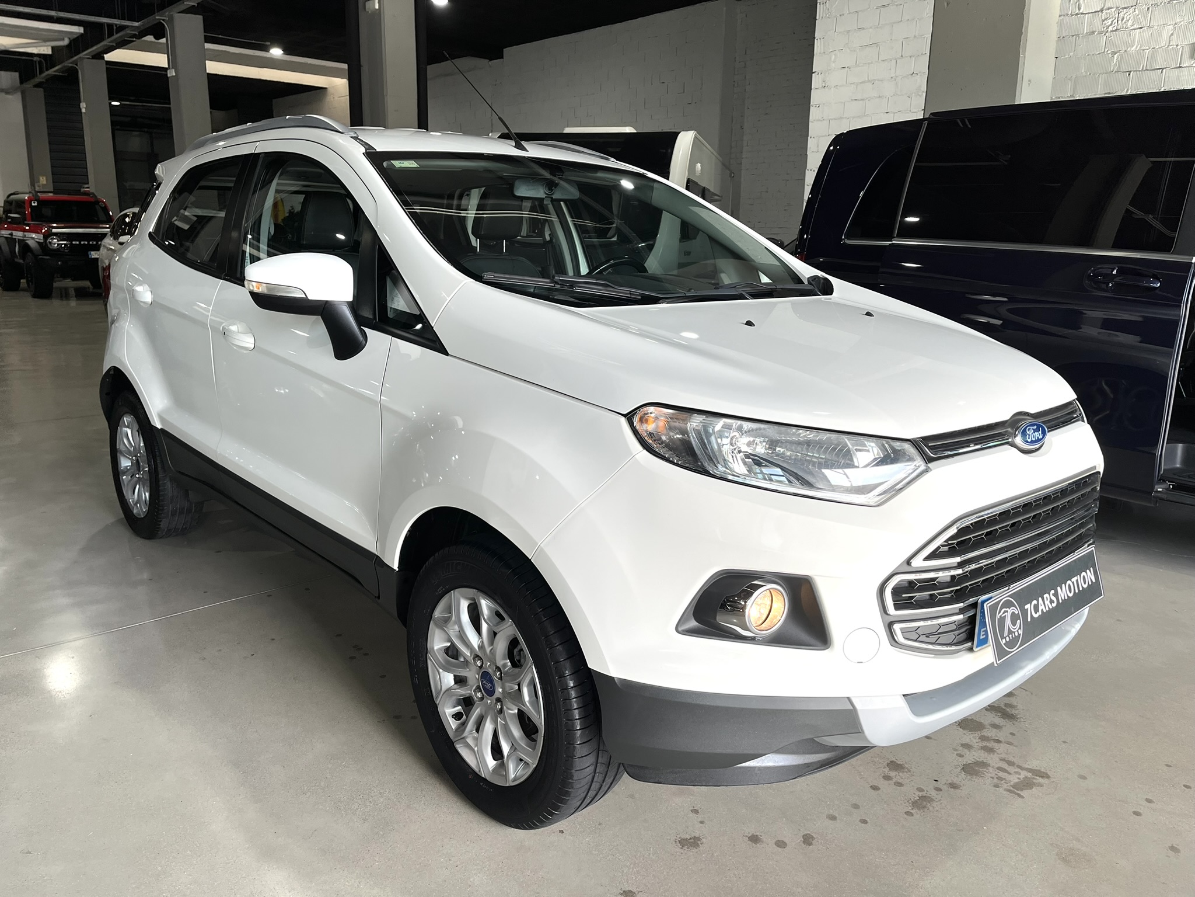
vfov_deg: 53.1
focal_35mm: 26
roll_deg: -0.5
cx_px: 598
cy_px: 448
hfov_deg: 67.3
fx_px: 898
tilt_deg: -13.4
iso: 50
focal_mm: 5.1
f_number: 1.6
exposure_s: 1/345
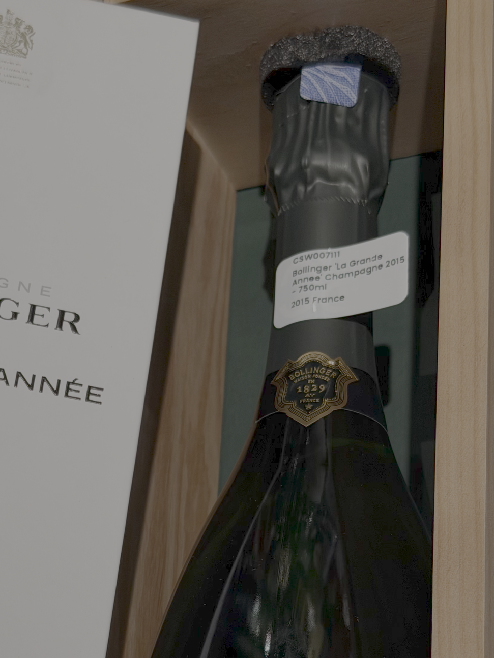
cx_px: 109
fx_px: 1693
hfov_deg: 16.5
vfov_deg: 21.5
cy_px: 608
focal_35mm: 89
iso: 50
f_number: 1.78
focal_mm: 6.76
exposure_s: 1/100
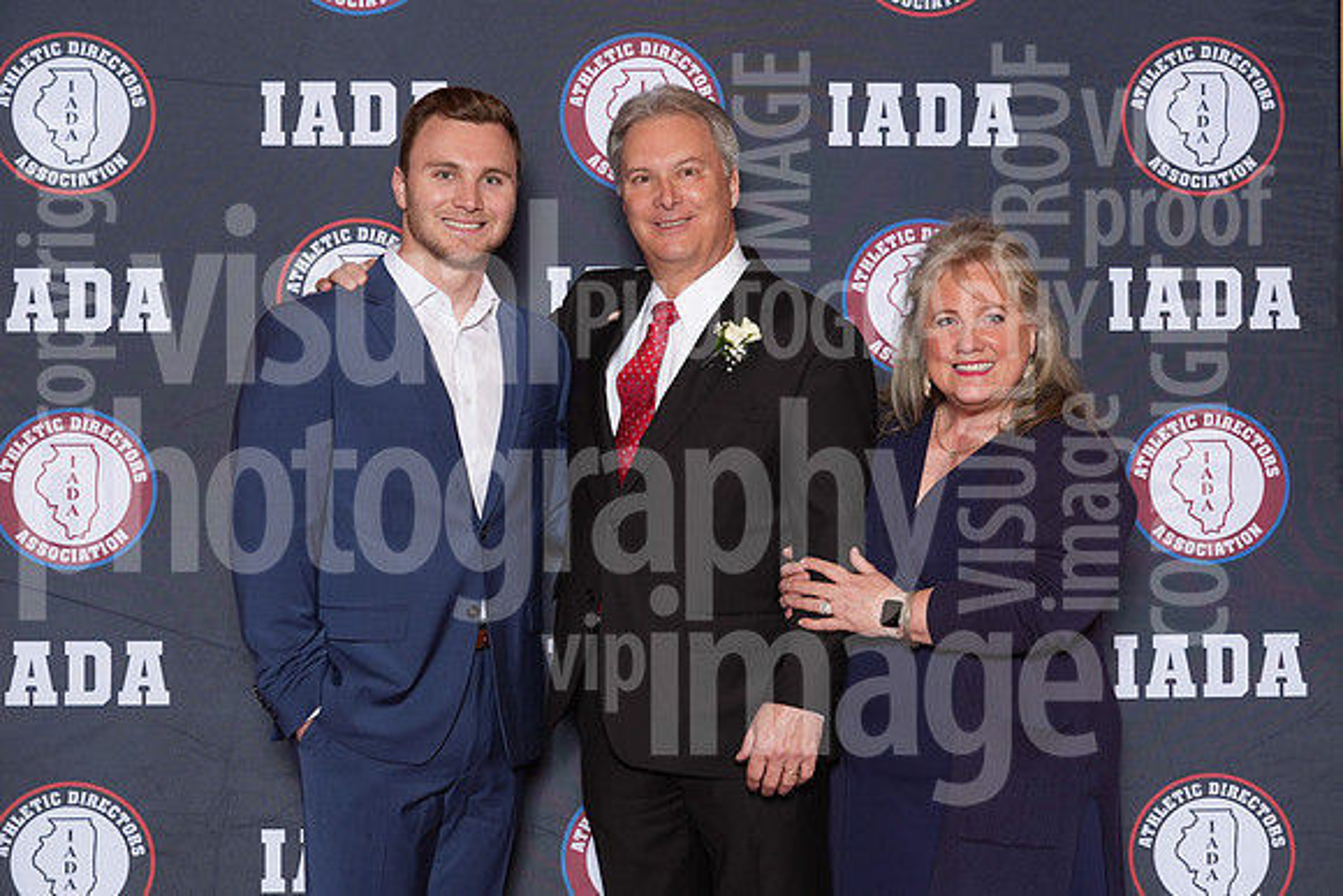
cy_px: 448
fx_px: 2687
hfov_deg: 28.1
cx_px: 672
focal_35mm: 72
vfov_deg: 18.9
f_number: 8
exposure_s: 1/125
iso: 640
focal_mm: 72
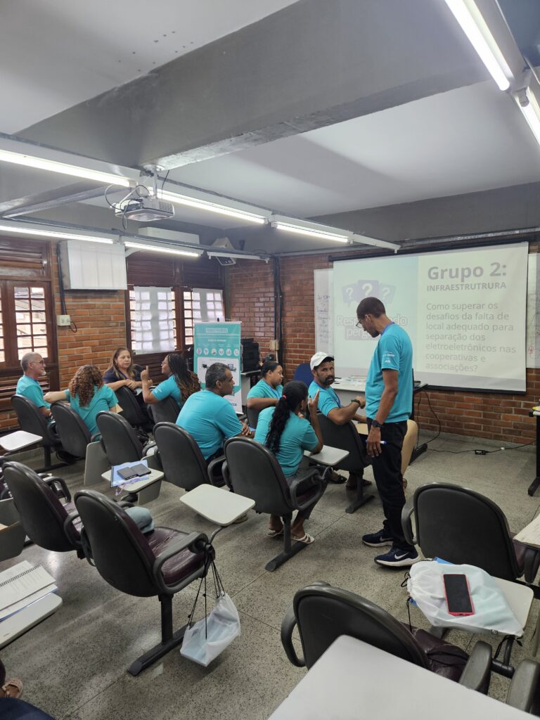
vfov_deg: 73.9
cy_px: 360
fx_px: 478
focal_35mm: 23
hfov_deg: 58.9
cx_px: 270
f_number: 1.8
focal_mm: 5.4
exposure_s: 1/120
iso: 250
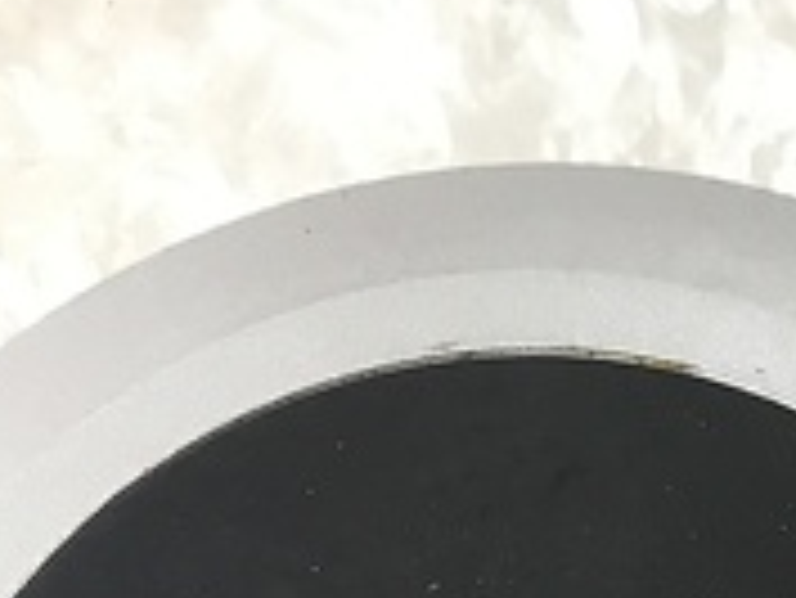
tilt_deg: -74.4
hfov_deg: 18.9
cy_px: 935
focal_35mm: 101
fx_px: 2324
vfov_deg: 13.7
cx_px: 800
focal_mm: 3.99
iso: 40
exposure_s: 1/30
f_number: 1.8
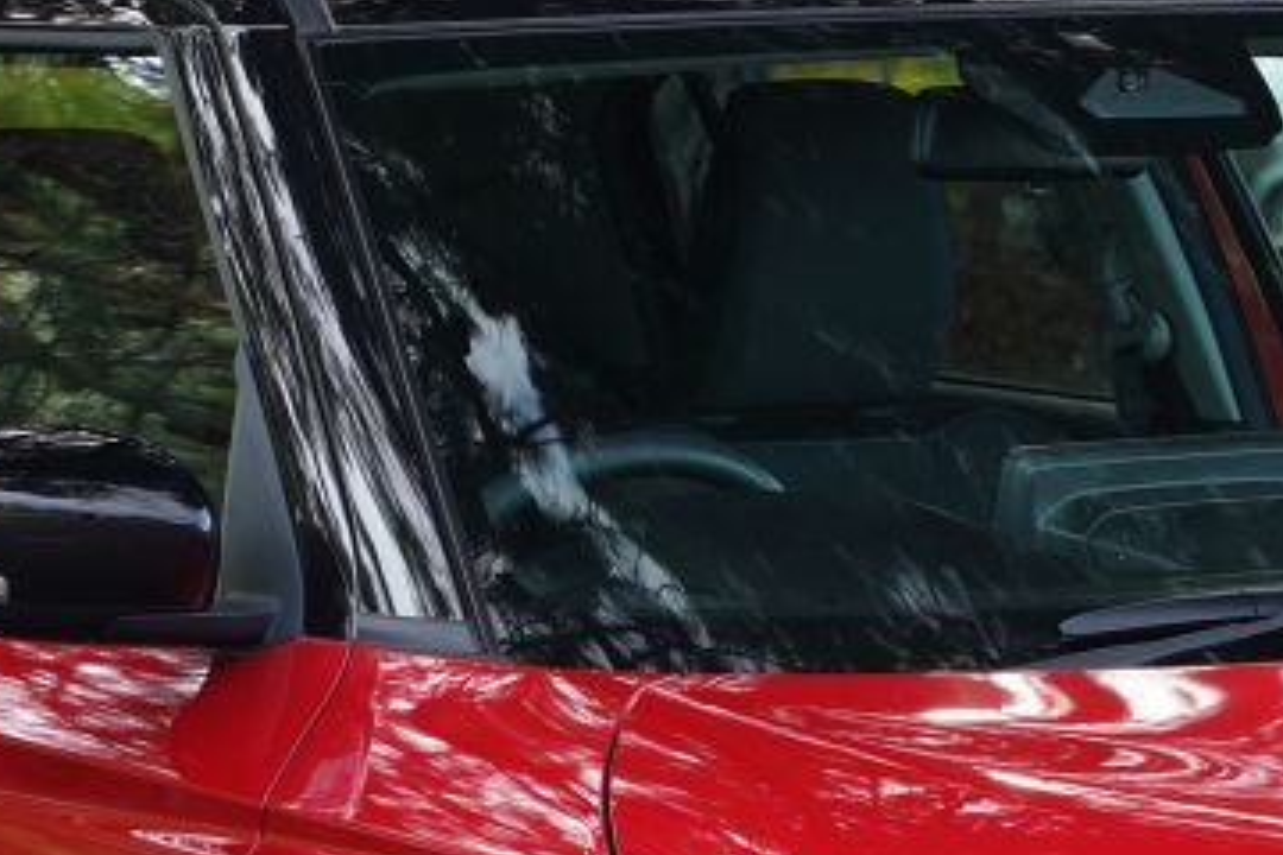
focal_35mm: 272
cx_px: 1030
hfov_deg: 7.6
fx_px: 9689
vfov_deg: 5.0
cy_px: 916
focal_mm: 61.2
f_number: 4
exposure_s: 1/160
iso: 400
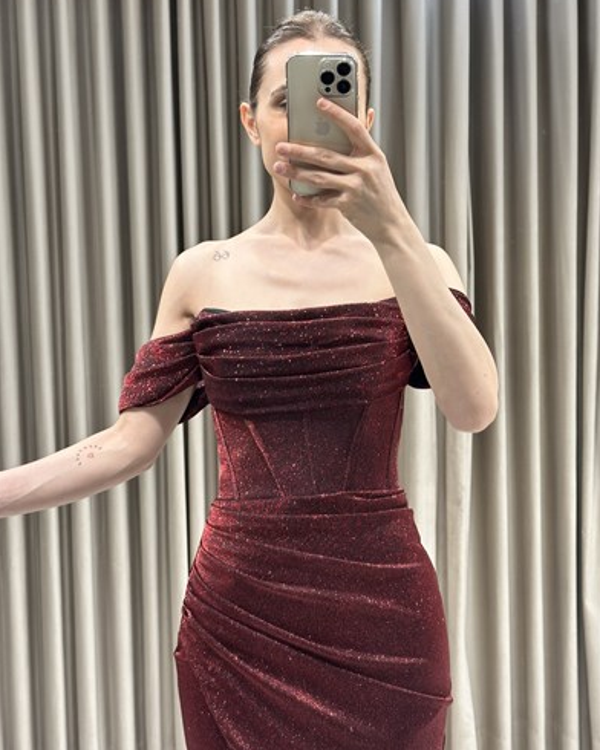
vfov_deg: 36.7
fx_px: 1132
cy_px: 388
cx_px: 300
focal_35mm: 51
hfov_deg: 29.7
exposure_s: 1/344
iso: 64
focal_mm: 6.86
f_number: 1.78
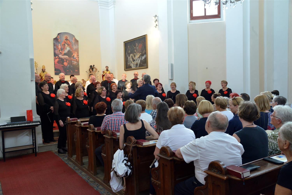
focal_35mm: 31
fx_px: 252
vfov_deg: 42.4
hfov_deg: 60.3
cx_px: 146
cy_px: 98
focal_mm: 31
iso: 3200
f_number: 8
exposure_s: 1/15
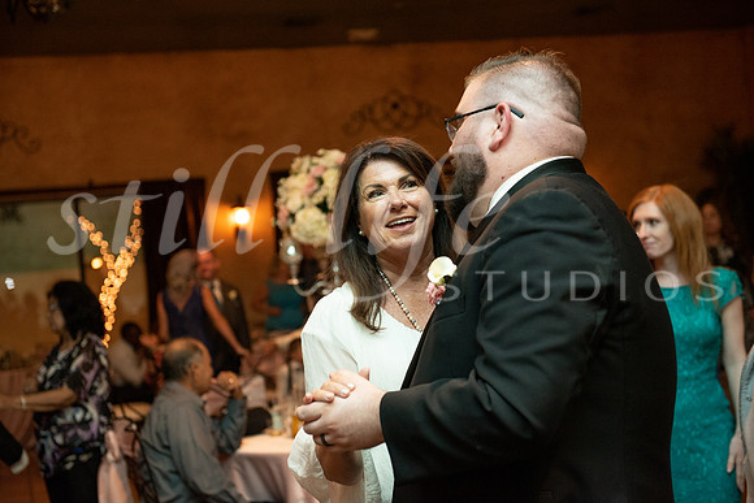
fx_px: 1215
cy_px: 252
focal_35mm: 58
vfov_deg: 23.4
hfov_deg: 34.5
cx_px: 377
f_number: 3.2
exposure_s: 1/125
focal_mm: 58
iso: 3200
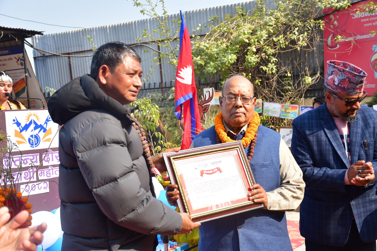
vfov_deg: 26.0
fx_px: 545
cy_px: 126
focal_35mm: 52
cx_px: 188
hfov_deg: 38.2
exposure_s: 1/500
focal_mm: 35
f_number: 4.2
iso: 160
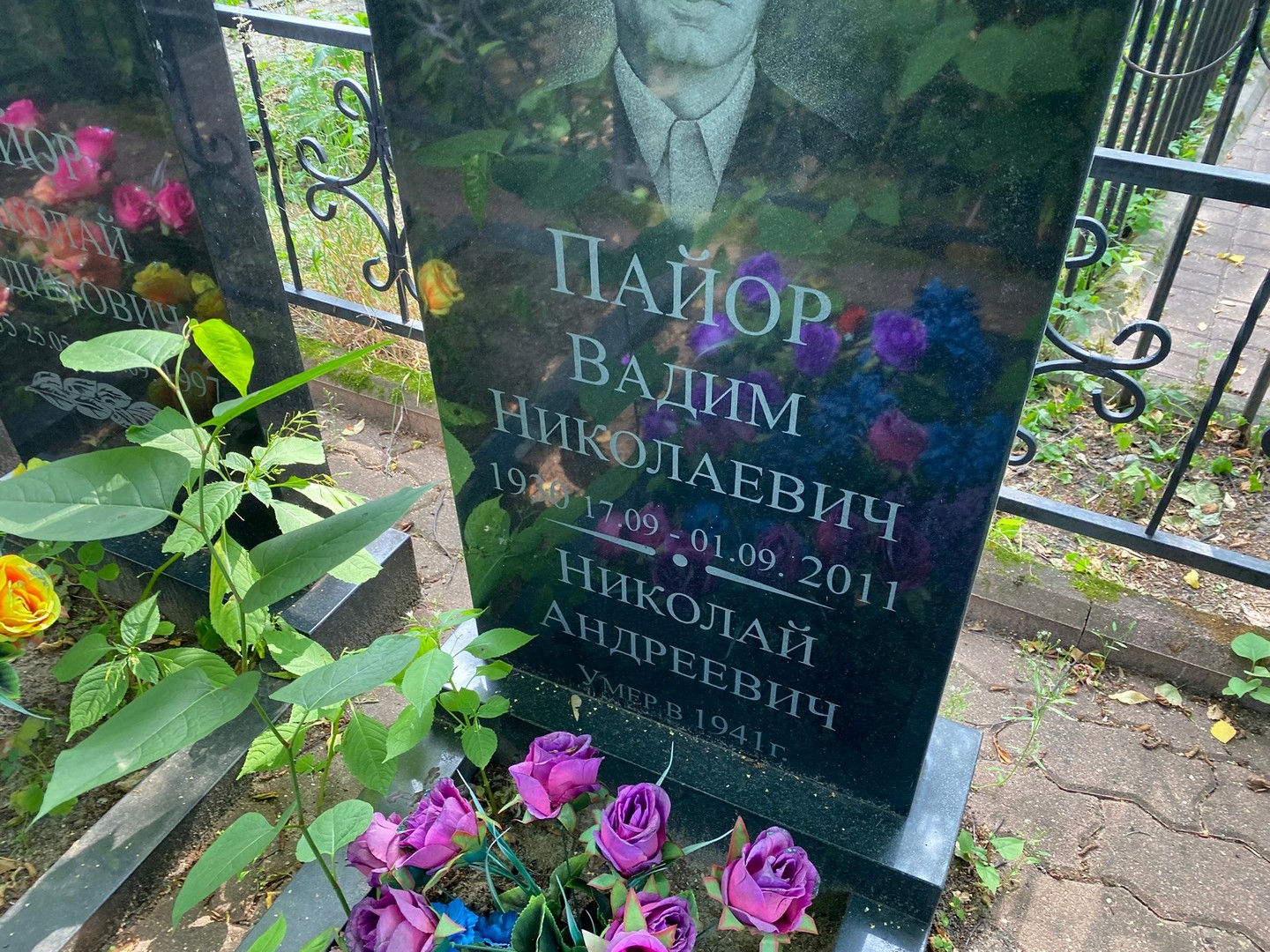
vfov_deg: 53.1
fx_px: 954
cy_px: 476
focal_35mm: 26
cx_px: 635
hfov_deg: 67.3
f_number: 1.8
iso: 125
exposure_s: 1/113
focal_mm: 4.25
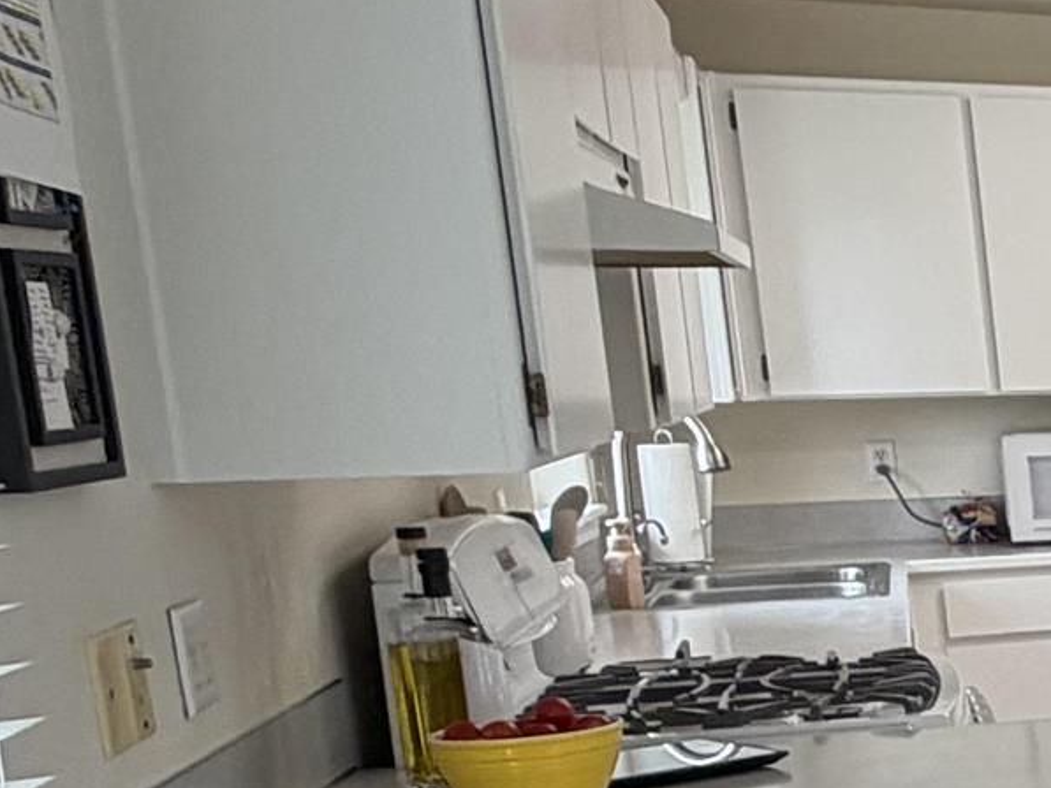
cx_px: 2194
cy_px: 712
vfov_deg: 20.0
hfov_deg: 17.5
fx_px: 2186
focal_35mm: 72
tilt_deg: -9.3
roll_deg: +0.9
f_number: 2.2
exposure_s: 1/120
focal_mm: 2.22
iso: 100
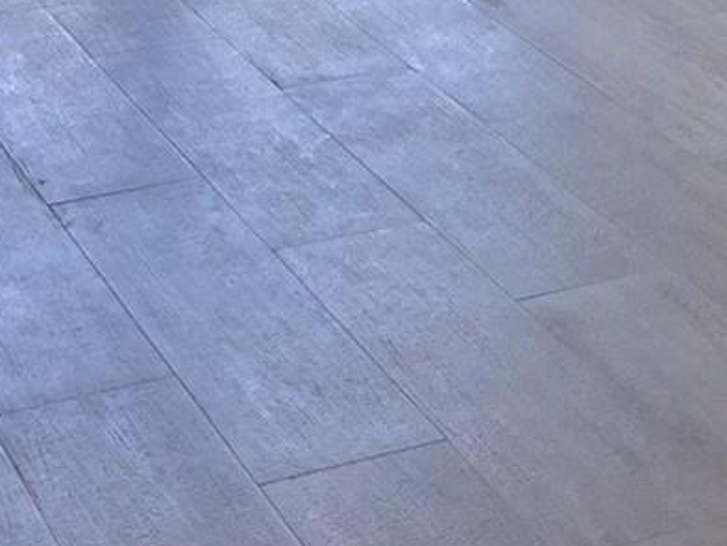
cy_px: -422
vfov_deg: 11.7
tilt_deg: -7.9
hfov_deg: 16.4
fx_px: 2479
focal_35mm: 118
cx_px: 668
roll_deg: -1.8
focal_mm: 4.15
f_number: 2.2
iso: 32
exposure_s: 1/30
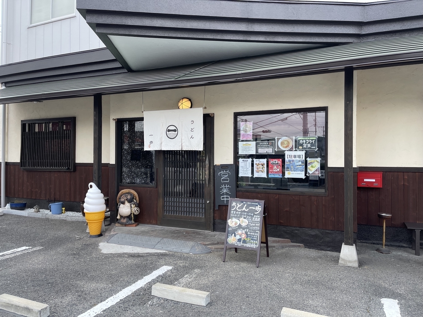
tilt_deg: -1.6
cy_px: 158
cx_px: 212
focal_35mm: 26
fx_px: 318
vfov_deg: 53.1
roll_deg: +0.4
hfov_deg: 67.3
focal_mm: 5.1
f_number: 1.6
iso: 32
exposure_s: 1/709
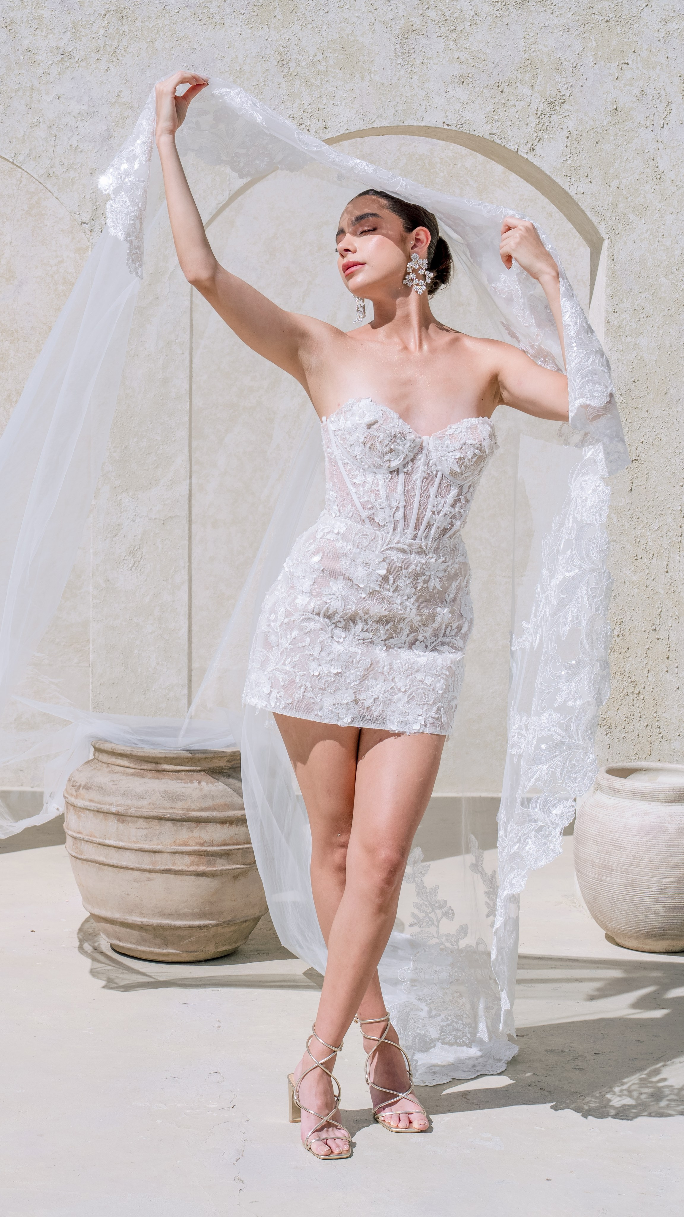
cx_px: 19
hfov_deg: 16.7
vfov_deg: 29.9
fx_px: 2280
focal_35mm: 71
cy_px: 609
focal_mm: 45
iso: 80
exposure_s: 1/640
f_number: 7.1
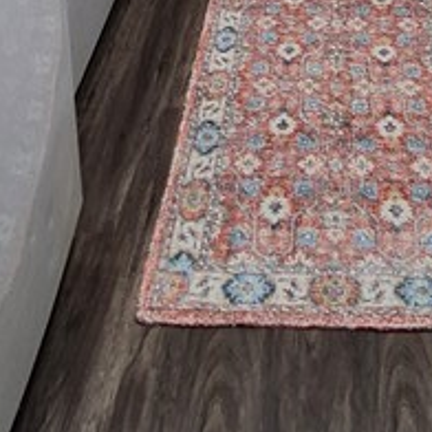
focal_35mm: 60
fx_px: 847
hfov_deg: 28.3
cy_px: -359
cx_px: 315
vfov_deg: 20.1
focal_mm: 1.74
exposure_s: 1/60
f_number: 2.2
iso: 320
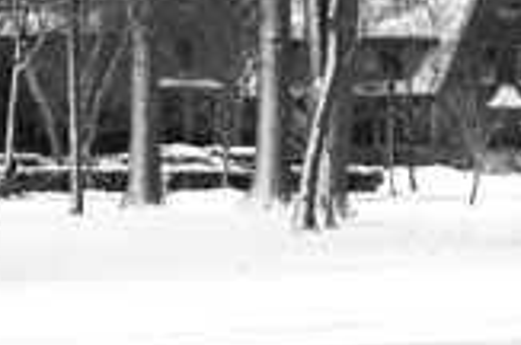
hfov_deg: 7.4
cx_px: -121
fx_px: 4001
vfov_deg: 4.9
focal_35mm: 277
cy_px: -126
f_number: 5.6
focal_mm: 52
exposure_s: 1/640
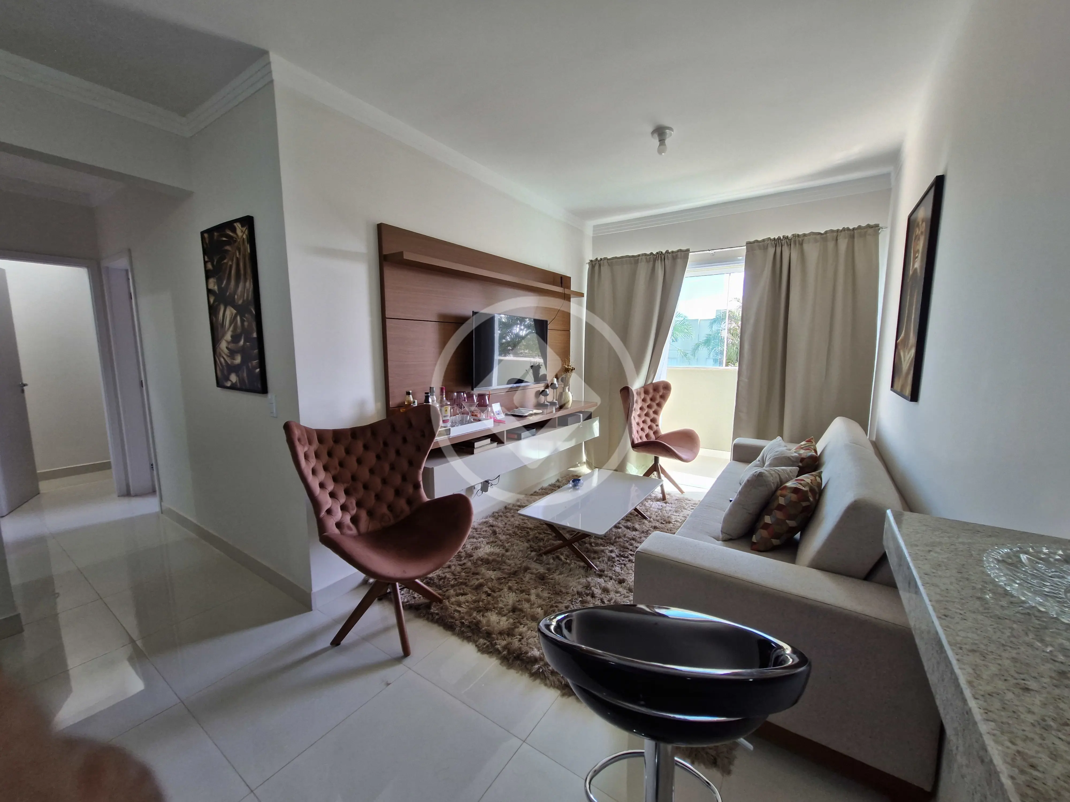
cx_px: 535
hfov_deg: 106.2
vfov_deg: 89.9
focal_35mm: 13
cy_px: 401
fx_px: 402
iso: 80
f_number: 2.2
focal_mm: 1.74
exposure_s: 1/60
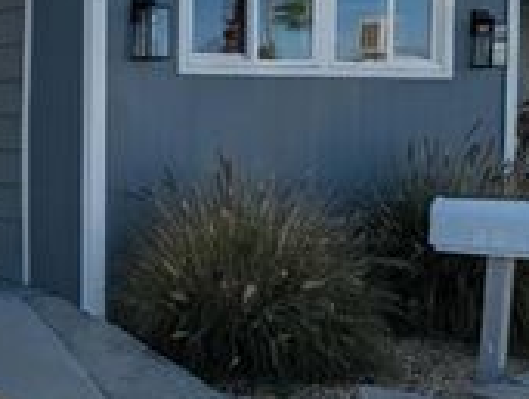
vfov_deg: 21.0
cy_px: 118
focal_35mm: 70
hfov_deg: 25.8
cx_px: -40
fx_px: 1072
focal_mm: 6.9
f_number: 1.68
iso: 19
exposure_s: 1/1294
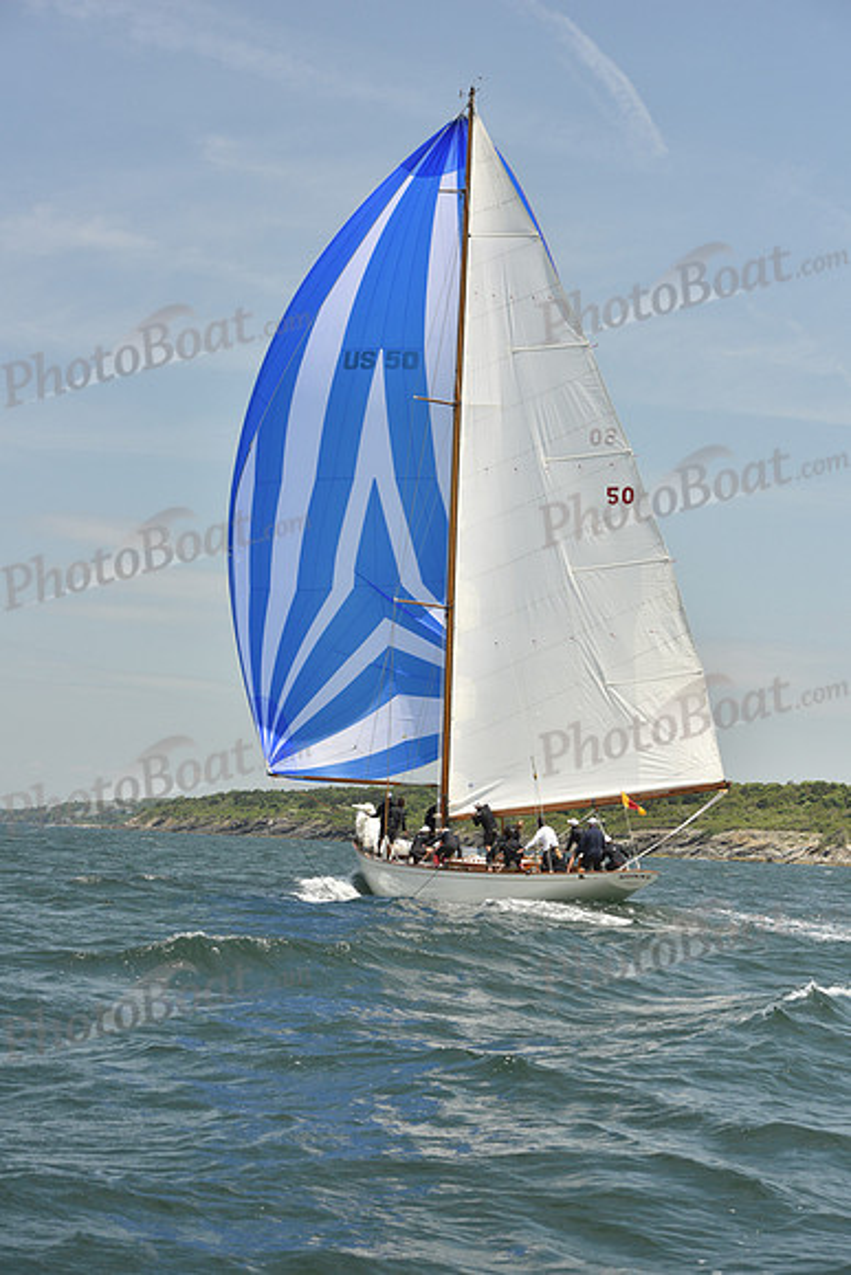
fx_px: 2480
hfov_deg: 19.5
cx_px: 426
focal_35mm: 70
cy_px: 638
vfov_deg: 28.8
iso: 400
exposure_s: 1/1600
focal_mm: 70
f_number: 9
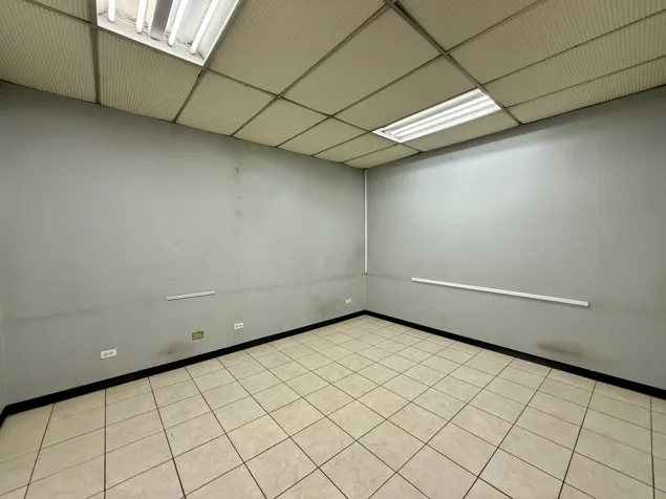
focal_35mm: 14
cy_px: 250
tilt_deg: -3.4
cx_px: 333
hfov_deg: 102.1
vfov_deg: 85.7
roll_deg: -0.6
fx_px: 269
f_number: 2.2
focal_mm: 2.22
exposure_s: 1/120
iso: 320
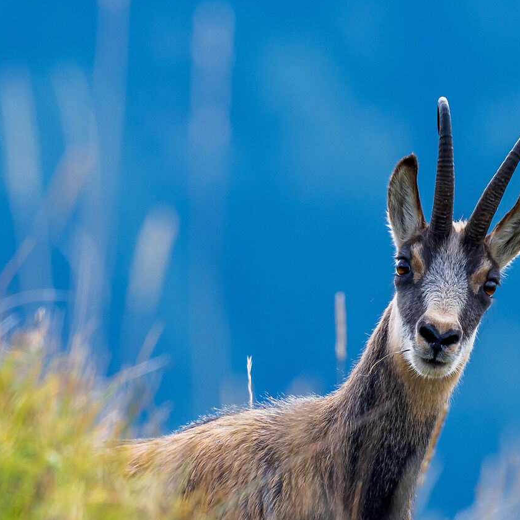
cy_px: 284
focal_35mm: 1459
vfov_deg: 1.2
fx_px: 24796
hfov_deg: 1.2
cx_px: 414
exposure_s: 1/750
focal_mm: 600
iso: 800
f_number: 8
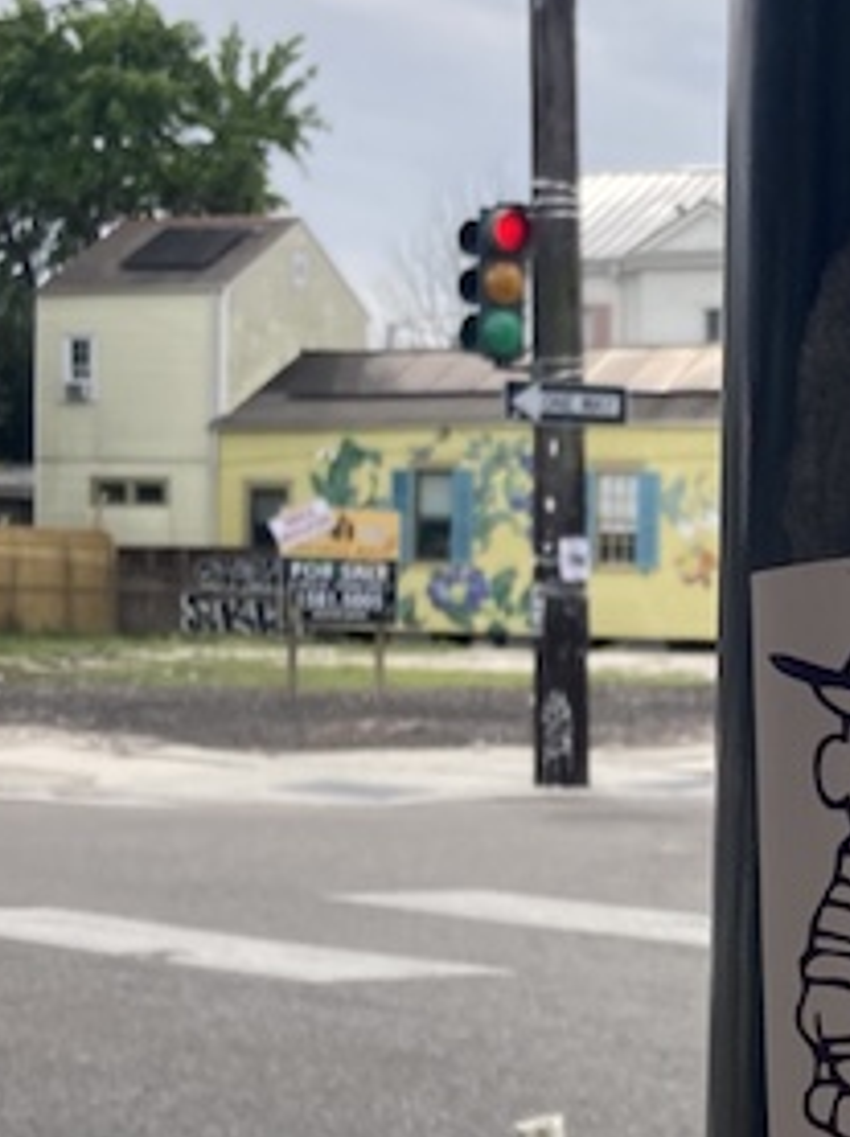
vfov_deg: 24.0
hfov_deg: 17.6
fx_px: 2658
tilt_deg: -0.4
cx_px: 907
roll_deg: -2.0
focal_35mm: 81
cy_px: 776
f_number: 1.8
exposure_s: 1/1297
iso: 20
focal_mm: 3.99
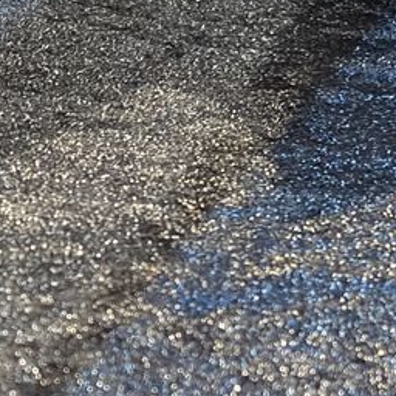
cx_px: -329
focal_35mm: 230
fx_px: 2977
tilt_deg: -21.2
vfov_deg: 7.6
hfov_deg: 7.4
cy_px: 178
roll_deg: +0.0
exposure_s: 1/40
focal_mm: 5.96
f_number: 1.6
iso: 160
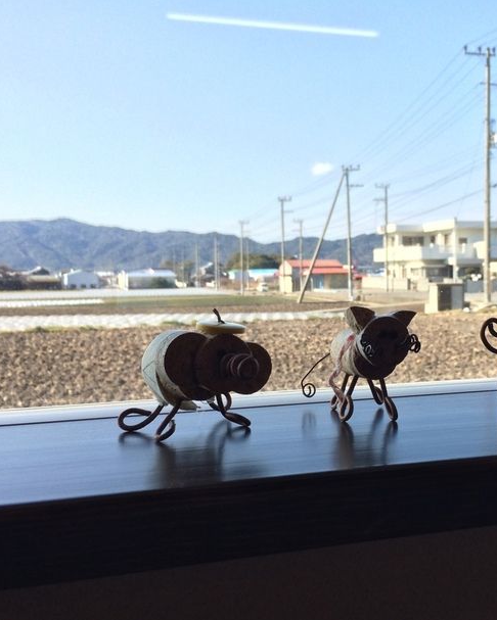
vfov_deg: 47.9
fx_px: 698
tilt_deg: -1.5
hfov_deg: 38.5
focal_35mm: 38
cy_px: 310
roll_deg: +1.6
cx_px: 347
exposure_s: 1/805
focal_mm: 4.15
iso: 32
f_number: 2.2
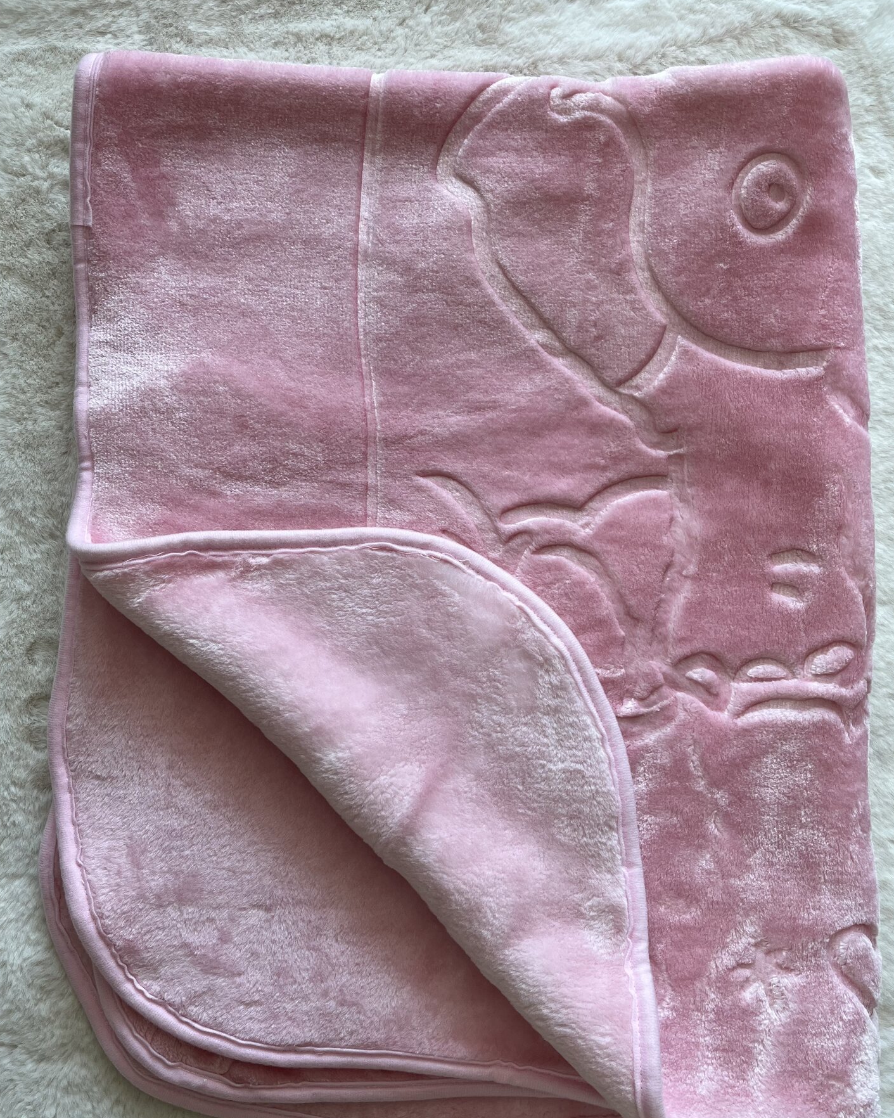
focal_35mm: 29
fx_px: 959
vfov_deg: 60.3
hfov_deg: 50.0
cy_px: 615
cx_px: 439
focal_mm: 5.1
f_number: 1.6
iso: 64
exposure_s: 1/100
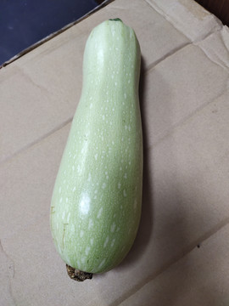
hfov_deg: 58.9
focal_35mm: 23
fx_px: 203
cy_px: 153
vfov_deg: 73.9
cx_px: 114
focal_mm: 4.76
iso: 1060
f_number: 1.79
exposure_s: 1/50
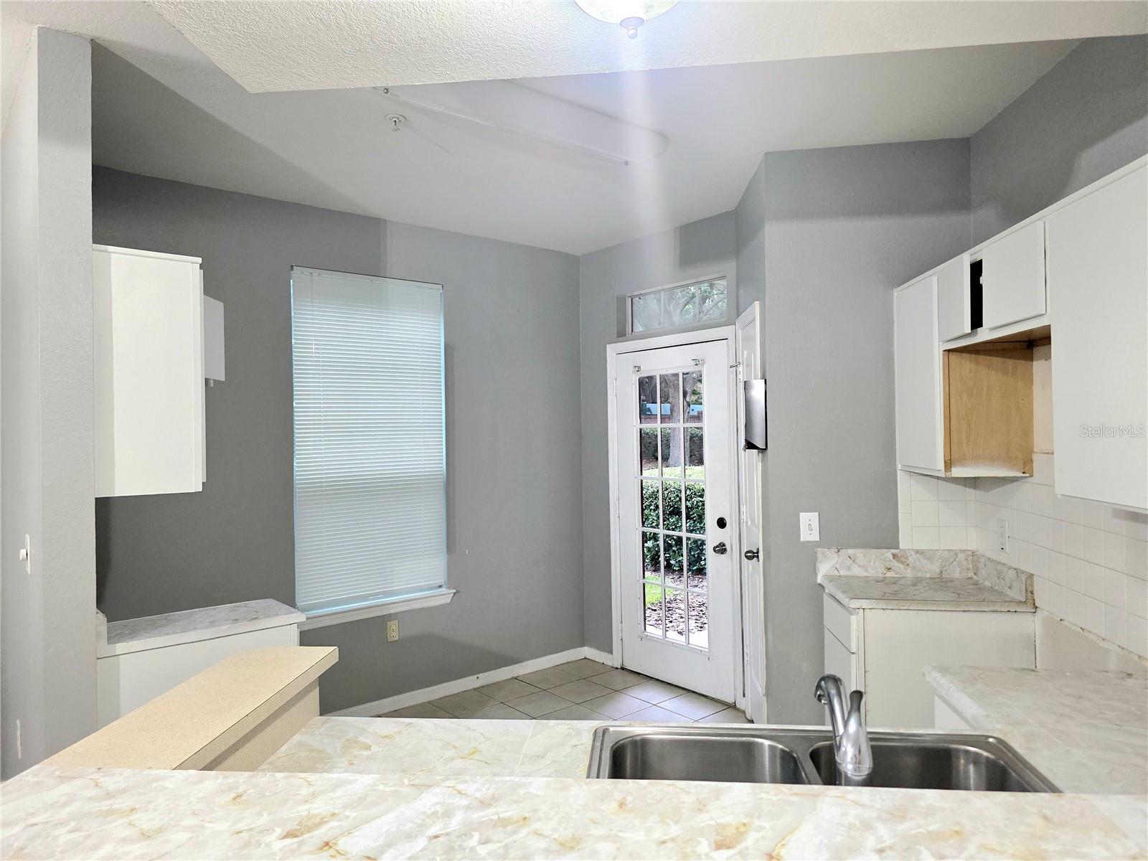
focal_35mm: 23
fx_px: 763
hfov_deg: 73.9
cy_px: 430
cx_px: 574
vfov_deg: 58.9
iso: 200
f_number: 1.7
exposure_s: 1/60.2
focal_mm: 6.3
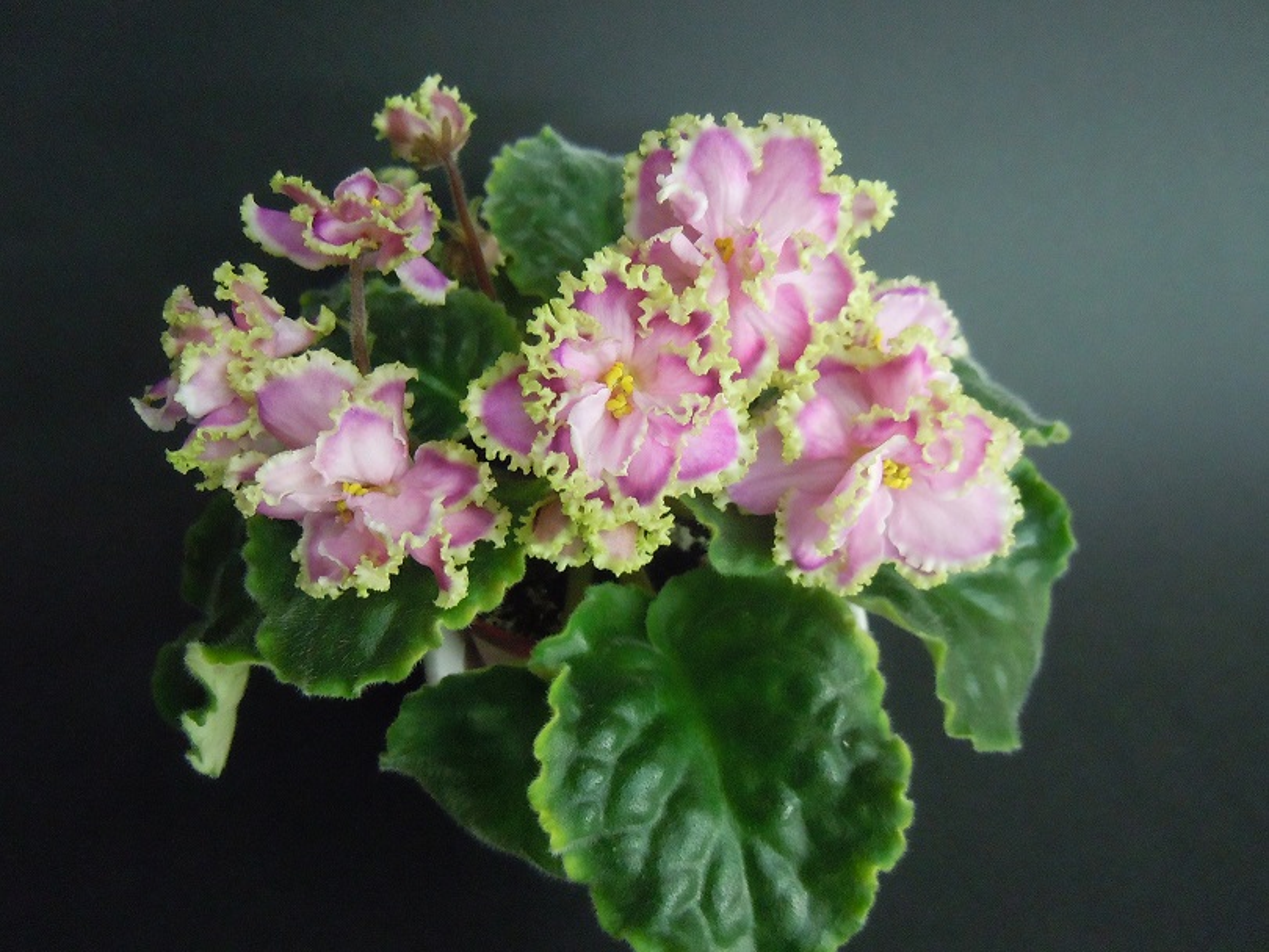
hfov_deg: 59.9
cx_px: 634
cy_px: 476
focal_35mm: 30
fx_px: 1100
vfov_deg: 46.8
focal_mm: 5.4
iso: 800
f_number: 3.5
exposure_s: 1/125
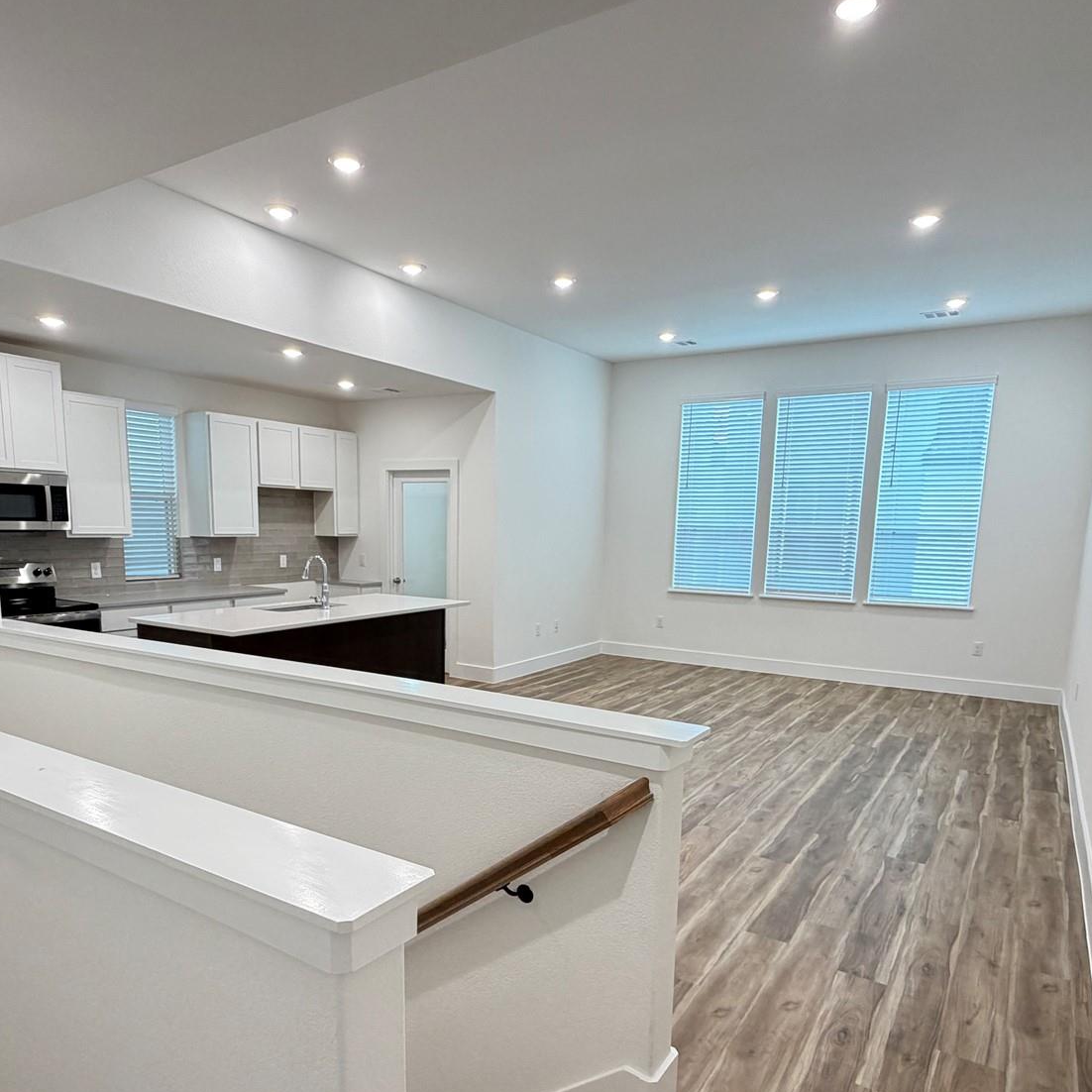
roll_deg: -1.1
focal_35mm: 23
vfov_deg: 66.5
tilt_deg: -10.0
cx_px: 507
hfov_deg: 67.2
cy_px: 661
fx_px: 821
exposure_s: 1/60
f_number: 2.2
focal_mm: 2.22
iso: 160
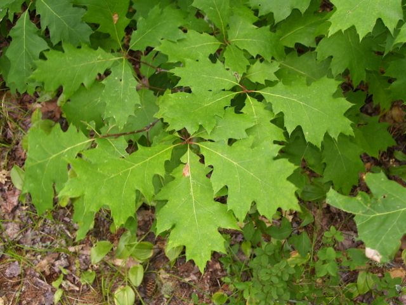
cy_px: 152
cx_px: 203
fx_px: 669
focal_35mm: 57
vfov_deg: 25.7
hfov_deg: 33.8
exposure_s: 1/60
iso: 80
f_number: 3.4
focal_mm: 9.4
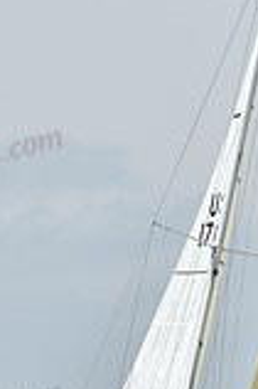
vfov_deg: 2.8
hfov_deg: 1.9
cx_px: 190
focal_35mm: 734
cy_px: 268
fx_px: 7907
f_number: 9
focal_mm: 200
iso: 200
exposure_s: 1/800
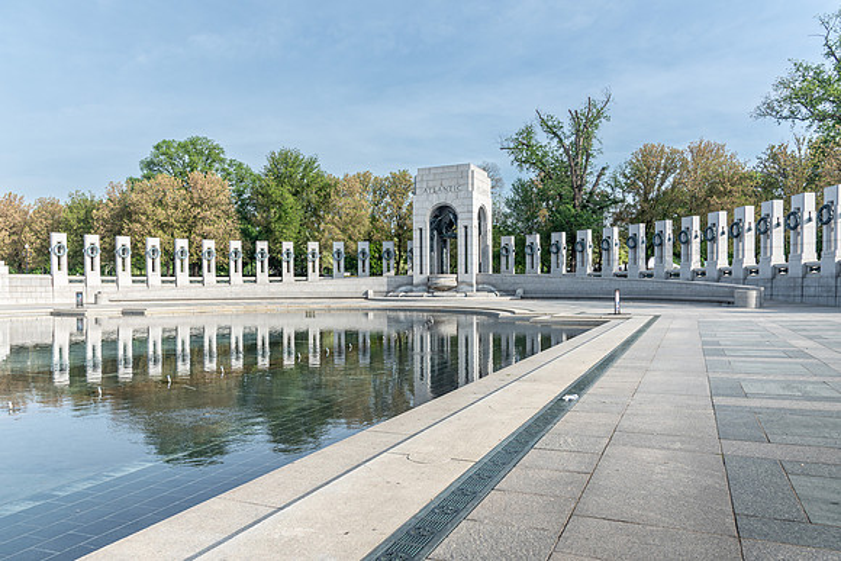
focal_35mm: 26
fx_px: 612
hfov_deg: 68.9
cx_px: 391
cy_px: 295
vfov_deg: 49.2
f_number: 9
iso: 100
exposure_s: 1/125
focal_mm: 24
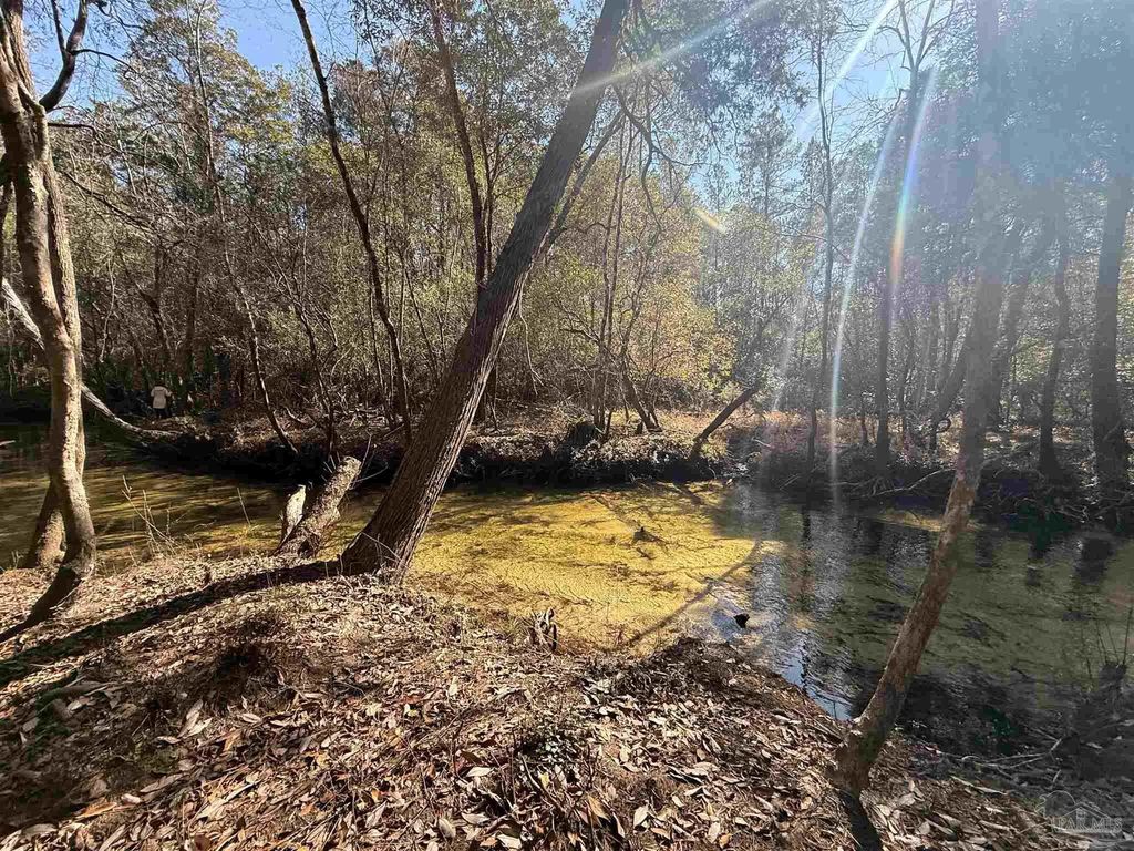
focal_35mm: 14
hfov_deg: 102.1
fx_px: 459
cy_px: 426
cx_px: 567
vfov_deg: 85.7
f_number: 2.2
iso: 50
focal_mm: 2.22
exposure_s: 1/461
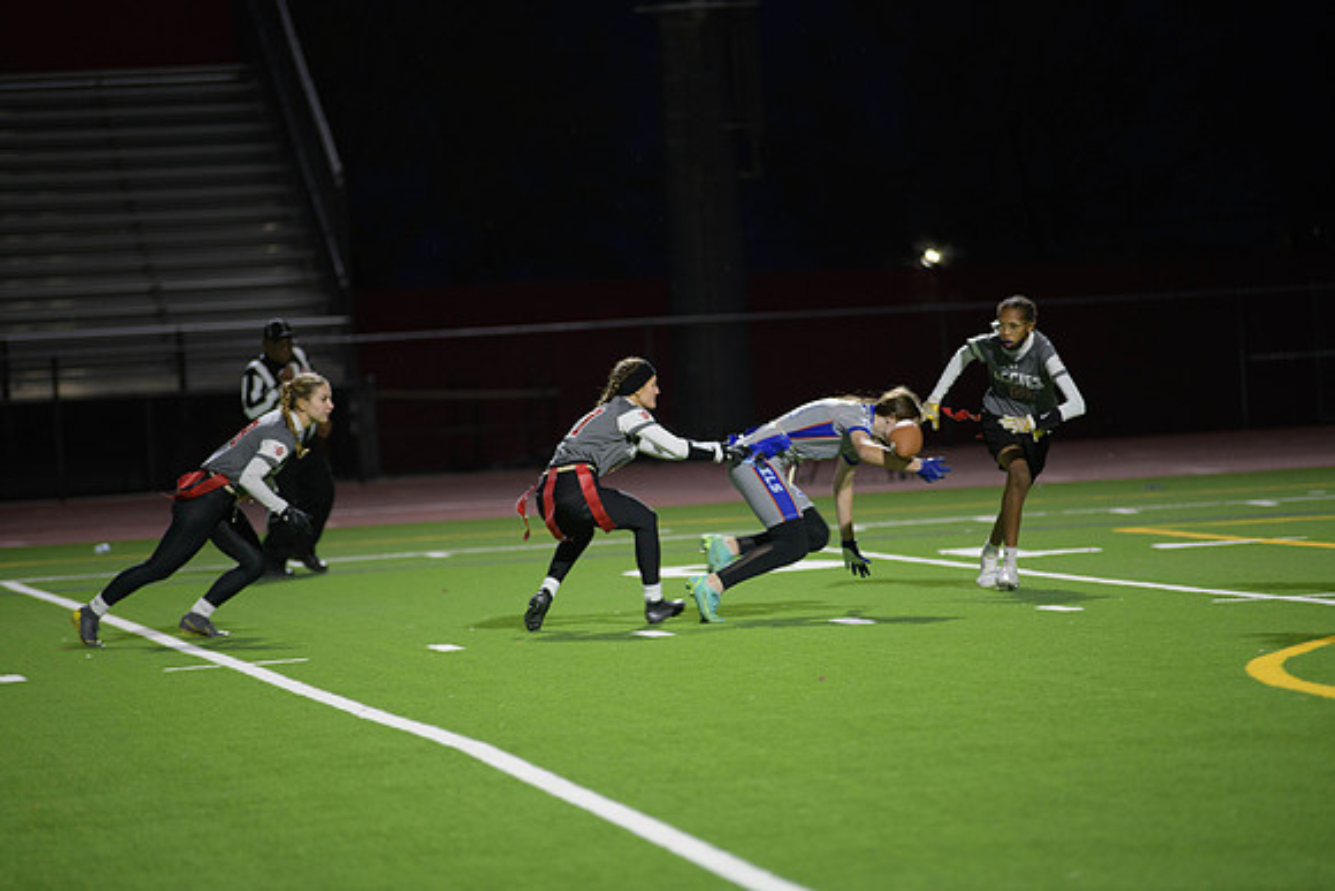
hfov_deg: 10.8
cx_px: 668
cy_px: 446
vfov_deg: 7.2
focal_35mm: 190
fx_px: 7047
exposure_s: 1/200
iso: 1100
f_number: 2.8
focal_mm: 190
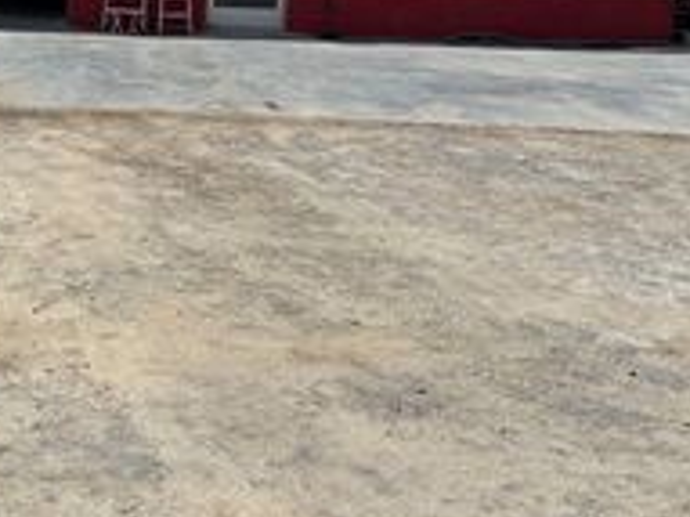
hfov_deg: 26.3
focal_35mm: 68
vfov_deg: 21.4
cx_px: -76
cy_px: 136
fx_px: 1355
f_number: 1.6
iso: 50
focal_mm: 5.96
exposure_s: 1/7194
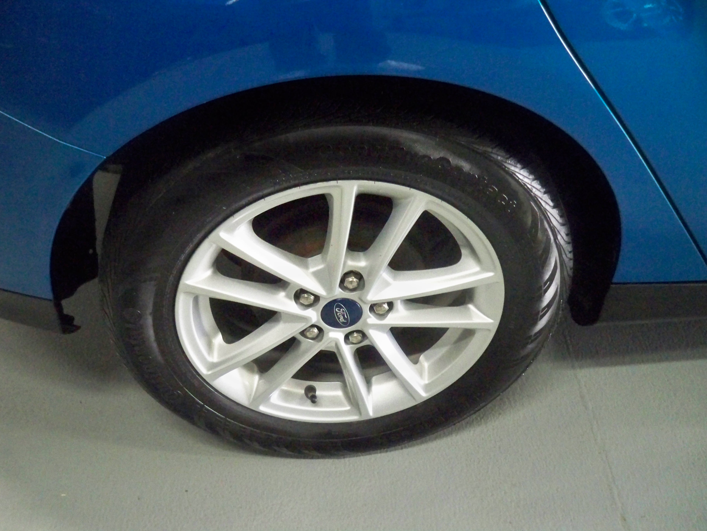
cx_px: 354
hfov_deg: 52.6
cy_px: 266
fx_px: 715
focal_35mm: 35
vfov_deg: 40.7
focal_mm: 6.3
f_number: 3.1
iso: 1600
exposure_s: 1/60
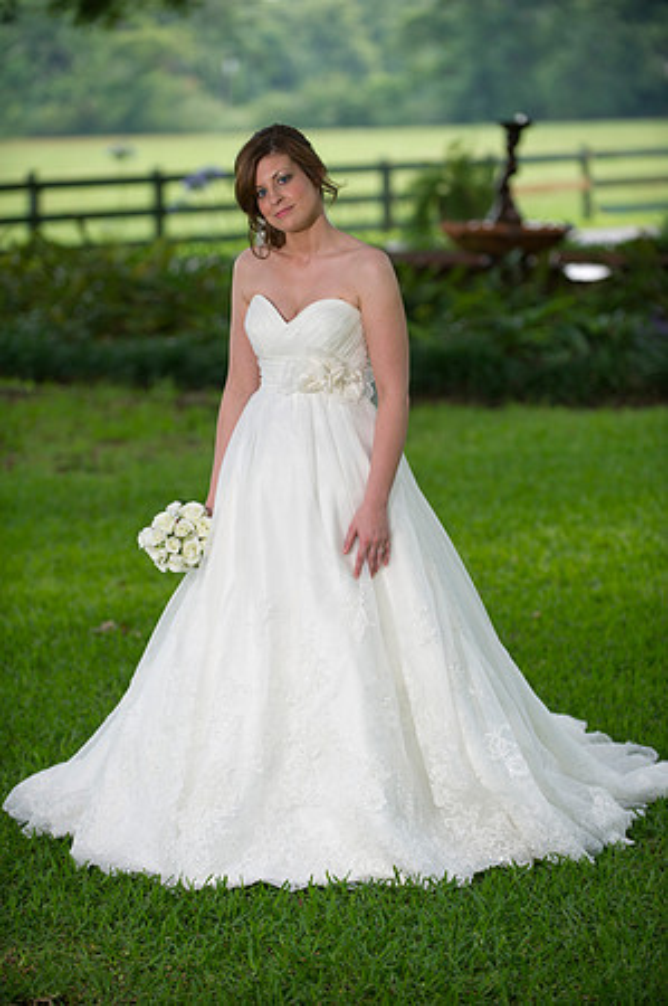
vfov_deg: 16.4
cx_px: 334
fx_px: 3487
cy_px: 503
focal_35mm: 125
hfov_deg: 10.9
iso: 500
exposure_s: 1/800
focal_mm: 125
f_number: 2.8
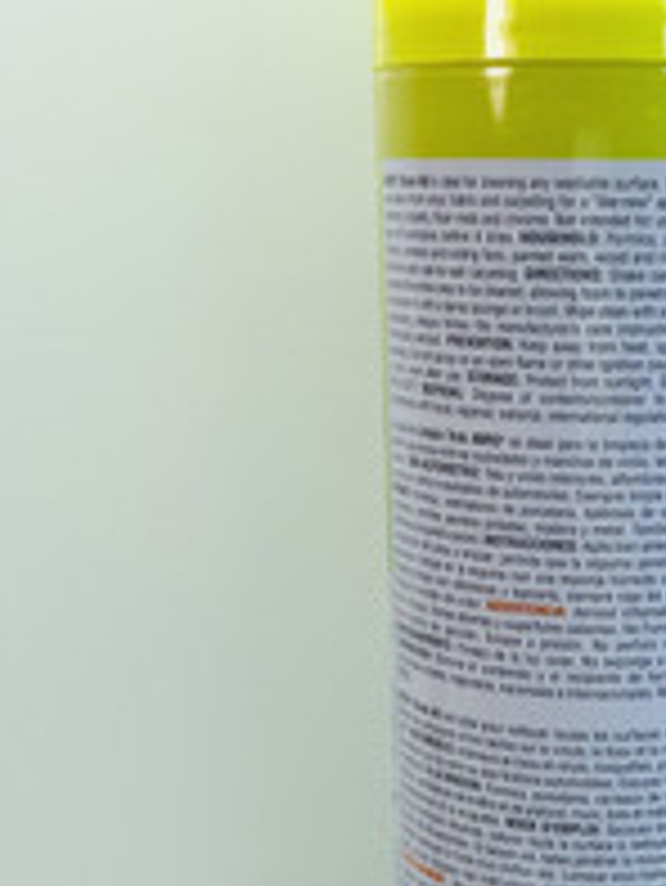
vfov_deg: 29.1
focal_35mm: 66
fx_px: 1691
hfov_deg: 21.8
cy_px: 616
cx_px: 601
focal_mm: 4.25
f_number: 1.8
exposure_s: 1/981
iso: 32
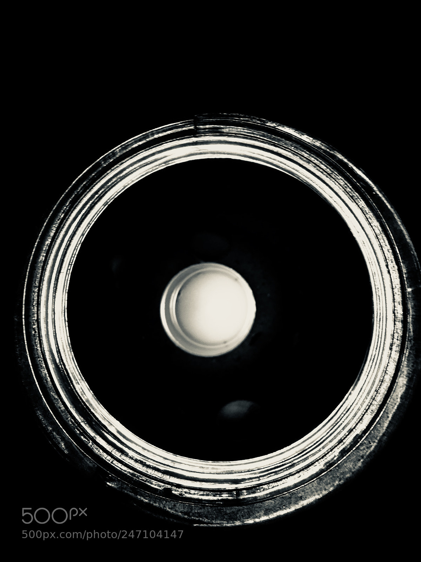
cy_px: 281
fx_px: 470
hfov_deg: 48.2
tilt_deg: -86.4
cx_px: 210
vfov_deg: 61.7
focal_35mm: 29
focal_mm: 4.15
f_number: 2.2
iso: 125
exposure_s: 1/33
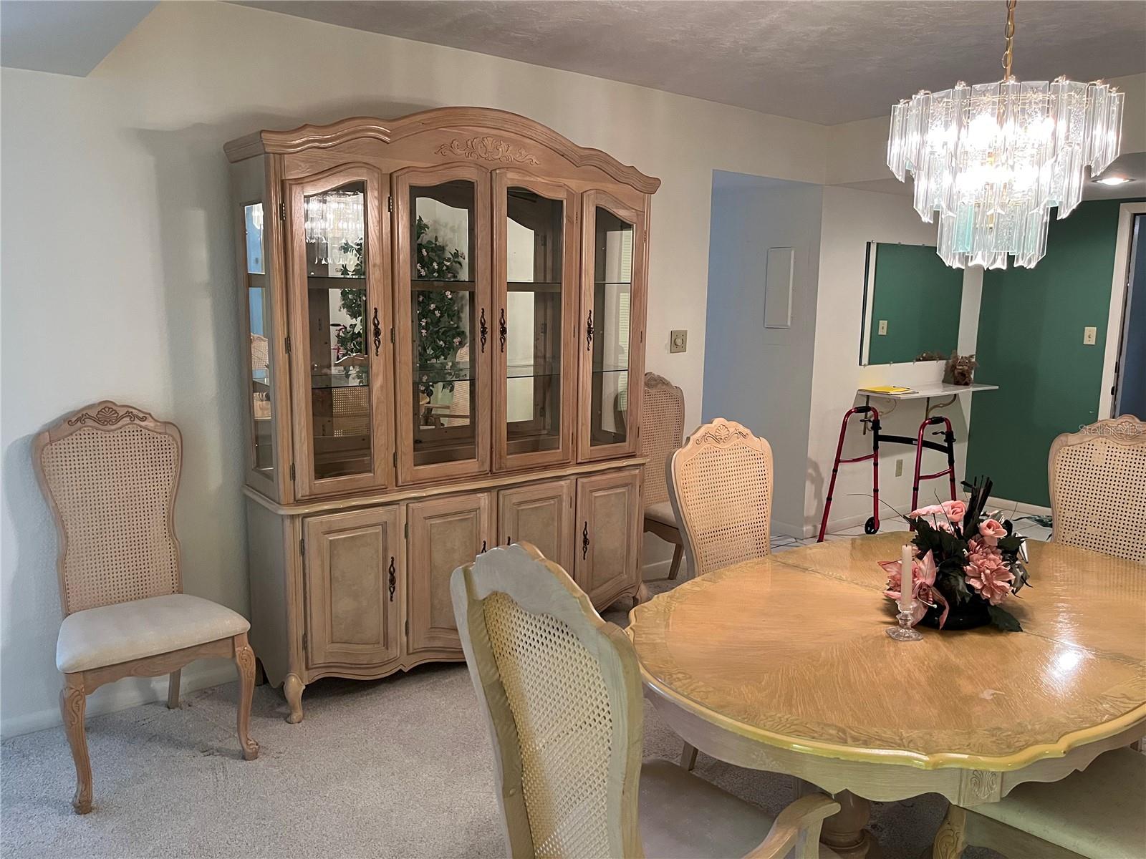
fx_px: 861
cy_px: 430
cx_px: 573
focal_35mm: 26
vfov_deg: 53.1
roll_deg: -1.0
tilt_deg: -8.7
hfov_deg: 67.3
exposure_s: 1/60
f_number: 1.6
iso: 320
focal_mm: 5.1
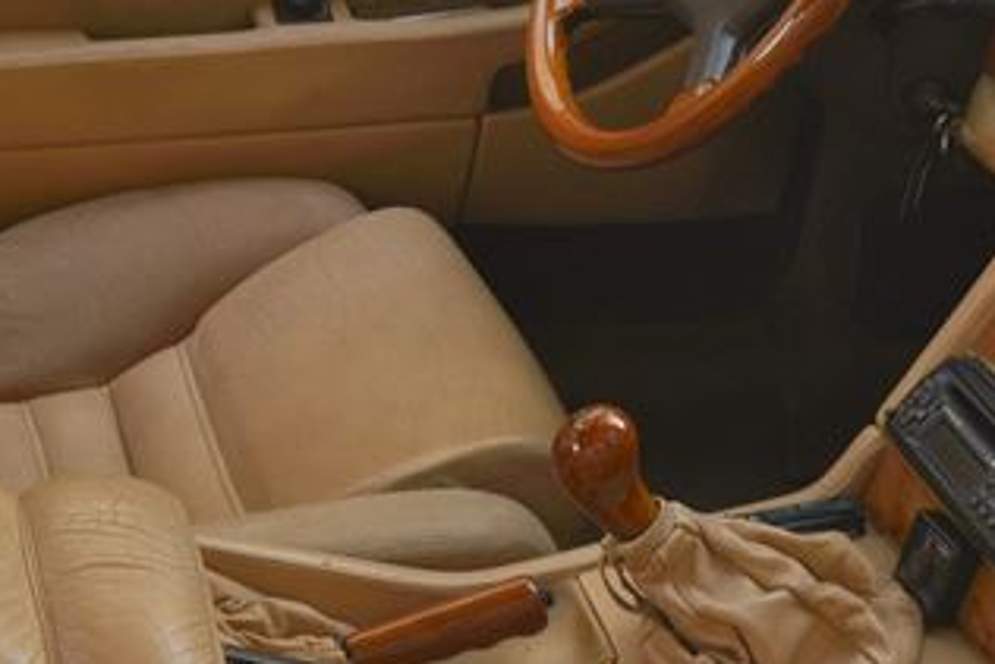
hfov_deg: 20.6
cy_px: 293
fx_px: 2627
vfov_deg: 14.4
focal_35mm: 95
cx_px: -44
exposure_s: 1/80
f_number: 7.1
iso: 320
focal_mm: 30
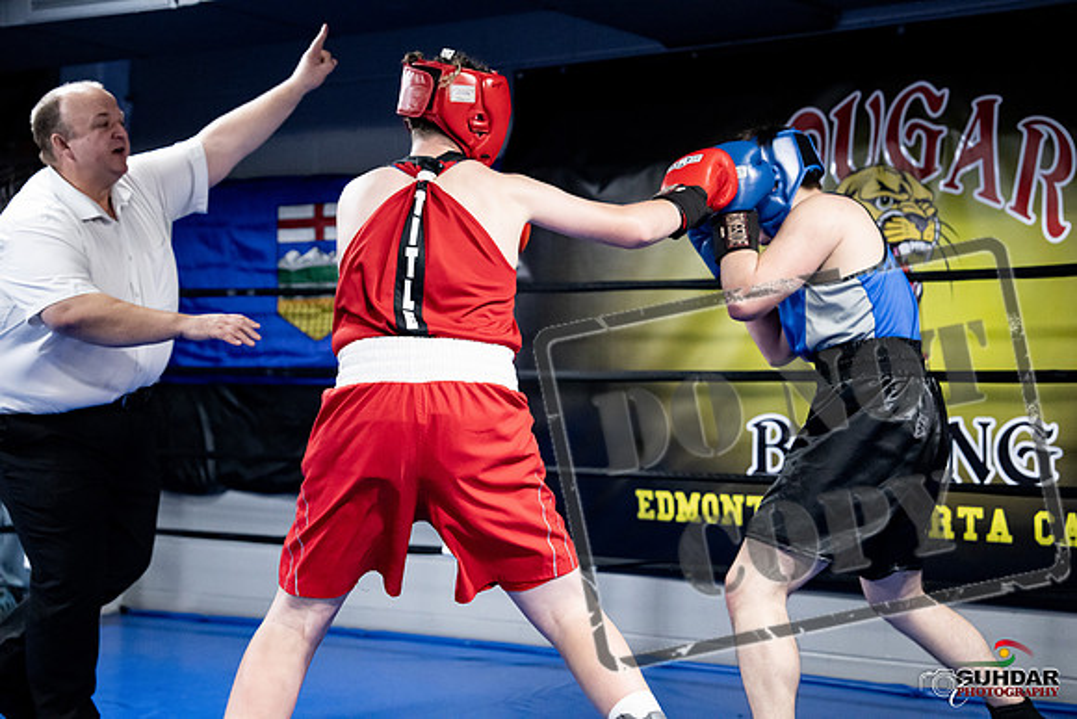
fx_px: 1945
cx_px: 538
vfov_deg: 20.9
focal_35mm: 65
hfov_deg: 31.0
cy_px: 360
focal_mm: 65
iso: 10000
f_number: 2.8
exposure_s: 1/1000
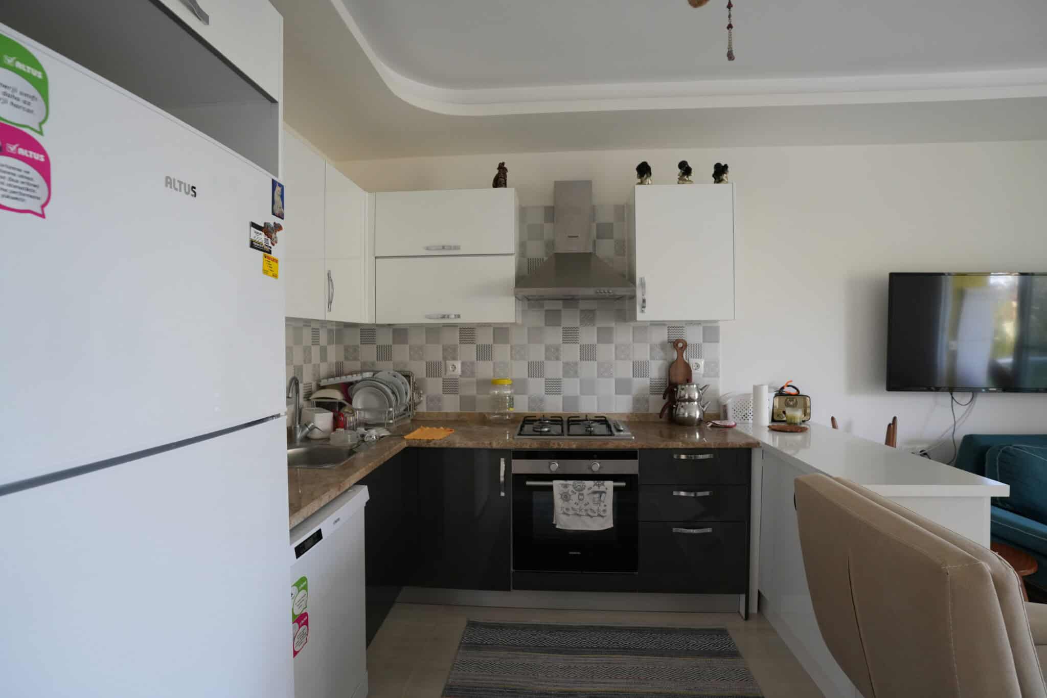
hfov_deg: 93.3
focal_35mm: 17
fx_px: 494
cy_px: 349
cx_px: 524
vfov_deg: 70.4
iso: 1250
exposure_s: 1/160
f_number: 4
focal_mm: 17
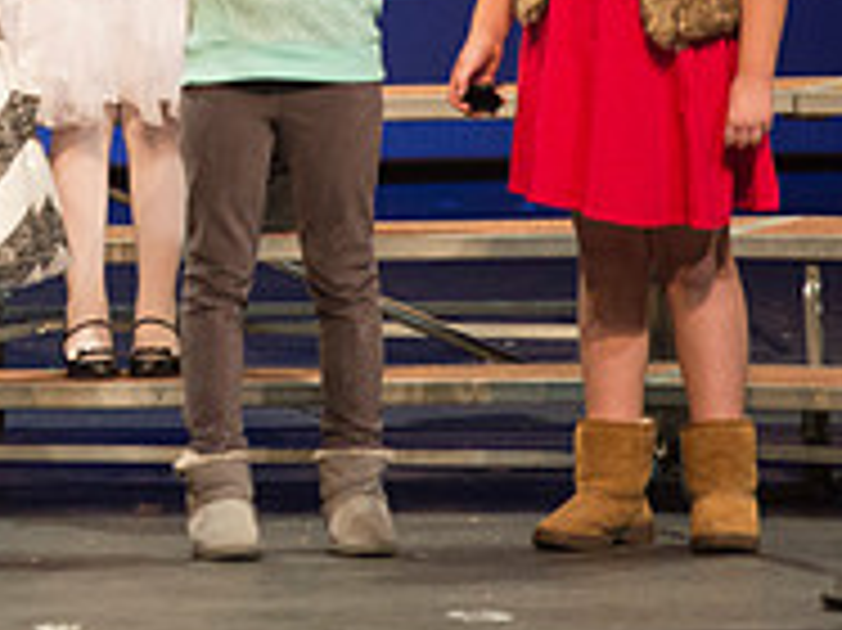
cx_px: -104
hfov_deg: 3.3
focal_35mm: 598
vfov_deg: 2.5
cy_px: -169
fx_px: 14536
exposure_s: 1/250
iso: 2500
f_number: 2.8
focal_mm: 200
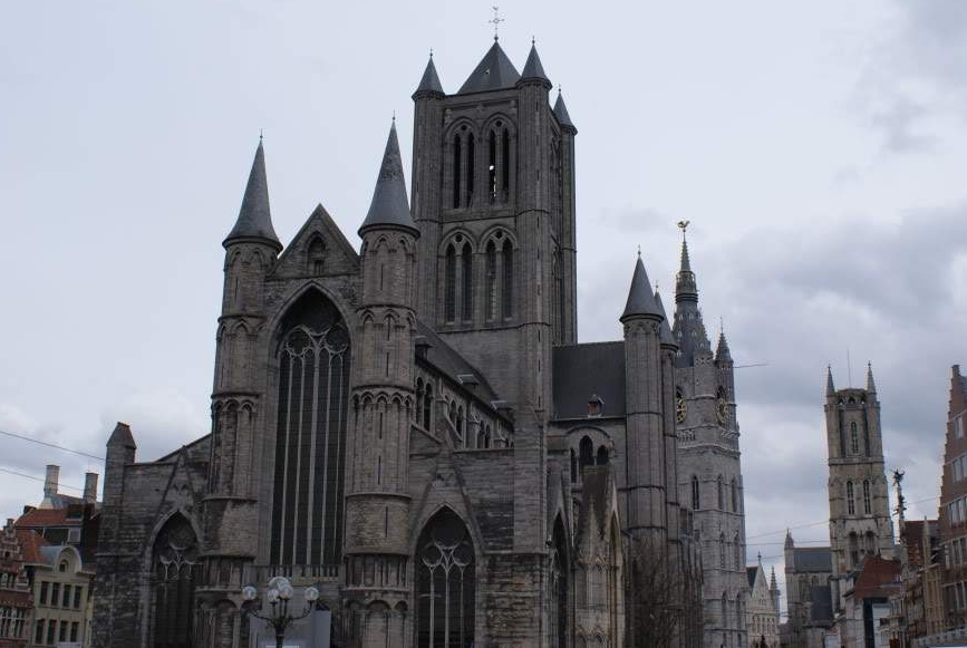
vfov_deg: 29.3
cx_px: 543
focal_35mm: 46
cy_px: 268
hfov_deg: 42.6
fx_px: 1237
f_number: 10
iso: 100
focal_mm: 26
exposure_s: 1/160
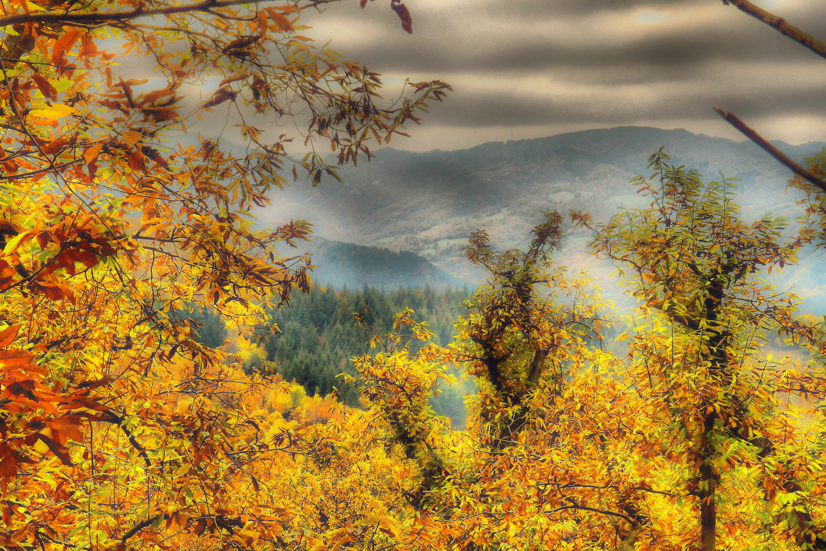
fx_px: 1893
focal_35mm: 82
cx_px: 413
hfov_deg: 24.6
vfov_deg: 16.6
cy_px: 276
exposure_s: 1/100
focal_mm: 55
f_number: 22
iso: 1250
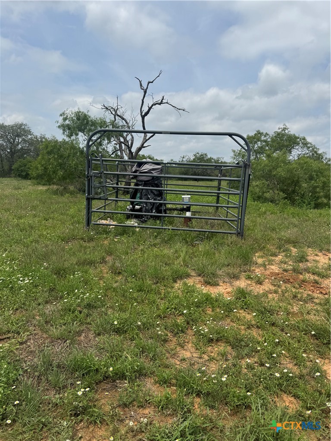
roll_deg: -0.2
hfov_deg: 56.8
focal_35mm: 24
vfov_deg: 71.6
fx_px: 306
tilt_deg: -7.1
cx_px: 166
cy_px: 220
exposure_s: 1/7092
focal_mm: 6.76
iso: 80
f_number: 1.78
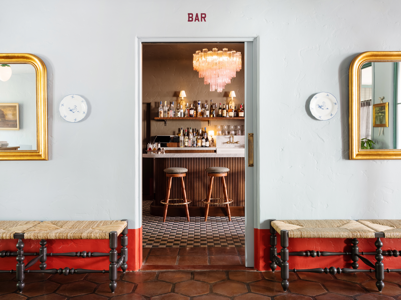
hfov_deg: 60.0
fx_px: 348
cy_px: 150
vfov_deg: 46.8
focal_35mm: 30
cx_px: 200
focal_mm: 38.2
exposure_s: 1
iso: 400
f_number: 14
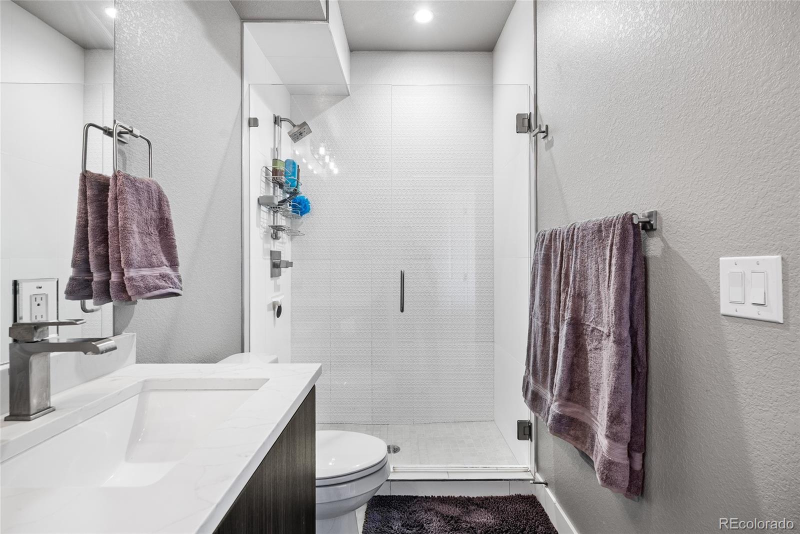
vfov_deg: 73.8
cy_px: 267
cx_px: 400
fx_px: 356
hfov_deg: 96.7
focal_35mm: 16
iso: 200
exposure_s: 1.6
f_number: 8
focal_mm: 16
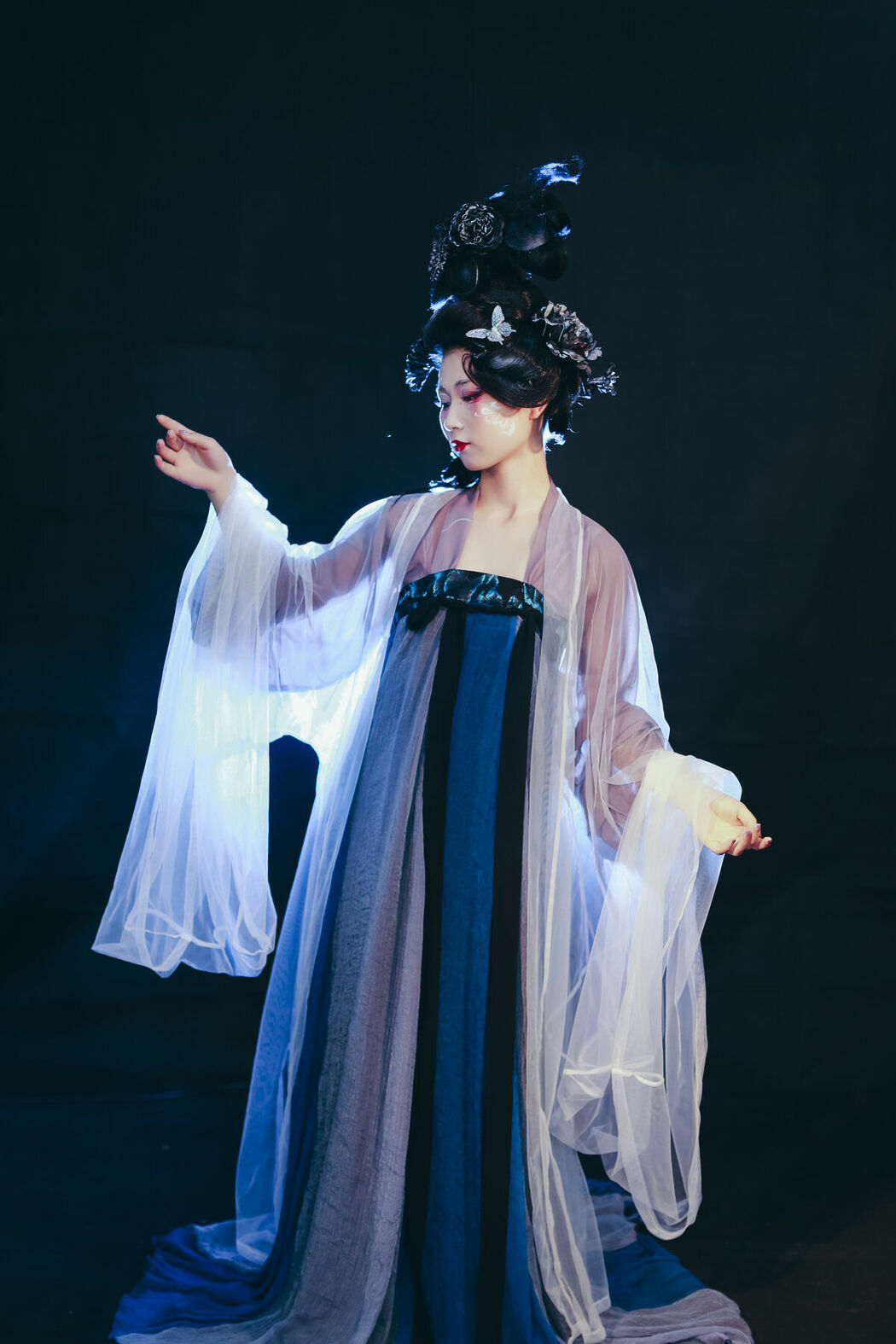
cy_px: 672
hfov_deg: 27.5
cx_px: 448
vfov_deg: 40.3
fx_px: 1829
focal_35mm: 49
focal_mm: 50
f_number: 2
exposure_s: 1/100
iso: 320
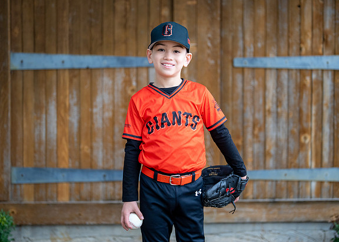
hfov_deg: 30.8
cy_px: 103
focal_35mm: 64
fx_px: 616
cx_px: 176
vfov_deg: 22.2
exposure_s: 1/640
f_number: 1.2
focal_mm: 50
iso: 500
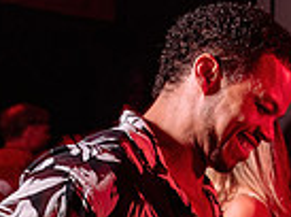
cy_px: 273
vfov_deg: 14.5
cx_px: 508
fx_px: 822
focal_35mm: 98
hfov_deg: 16.9
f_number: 3.2
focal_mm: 24
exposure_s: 1/30
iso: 800
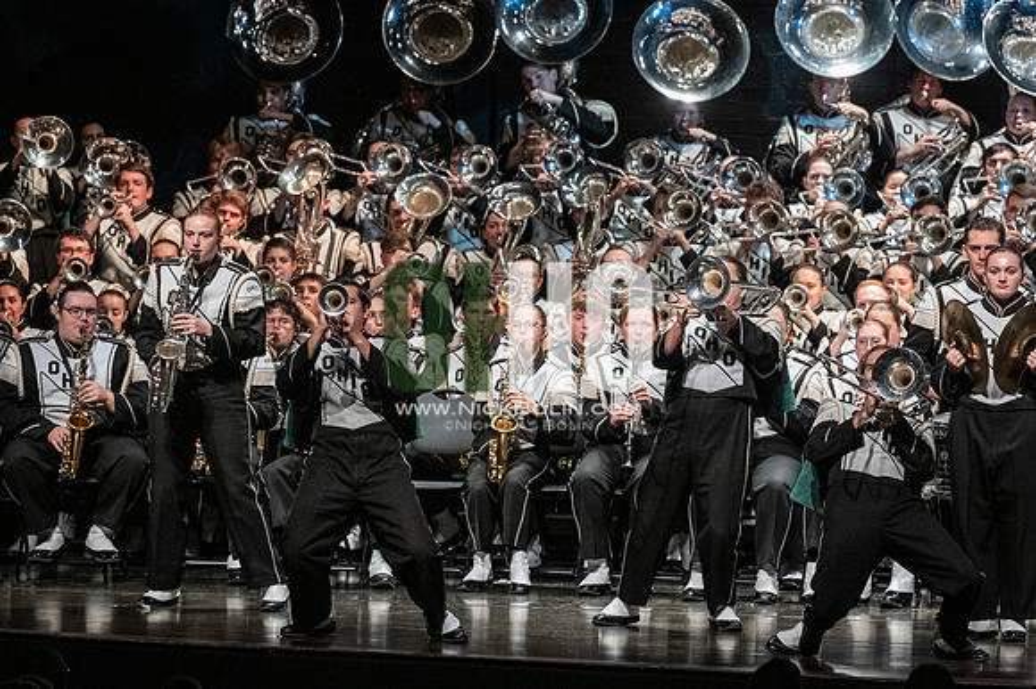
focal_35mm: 225
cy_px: 344
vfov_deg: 6.1
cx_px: 518
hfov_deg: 9.2
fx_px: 6471
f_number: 4
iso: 4000
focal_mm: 150
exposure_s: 1/500
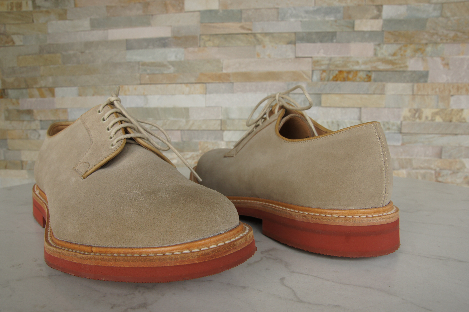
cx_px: 234
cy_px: 156
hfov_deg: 70.5
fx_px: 332
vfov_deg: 50.4
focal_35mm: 26
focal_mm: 17
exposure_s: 1/125
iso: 200
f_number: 10
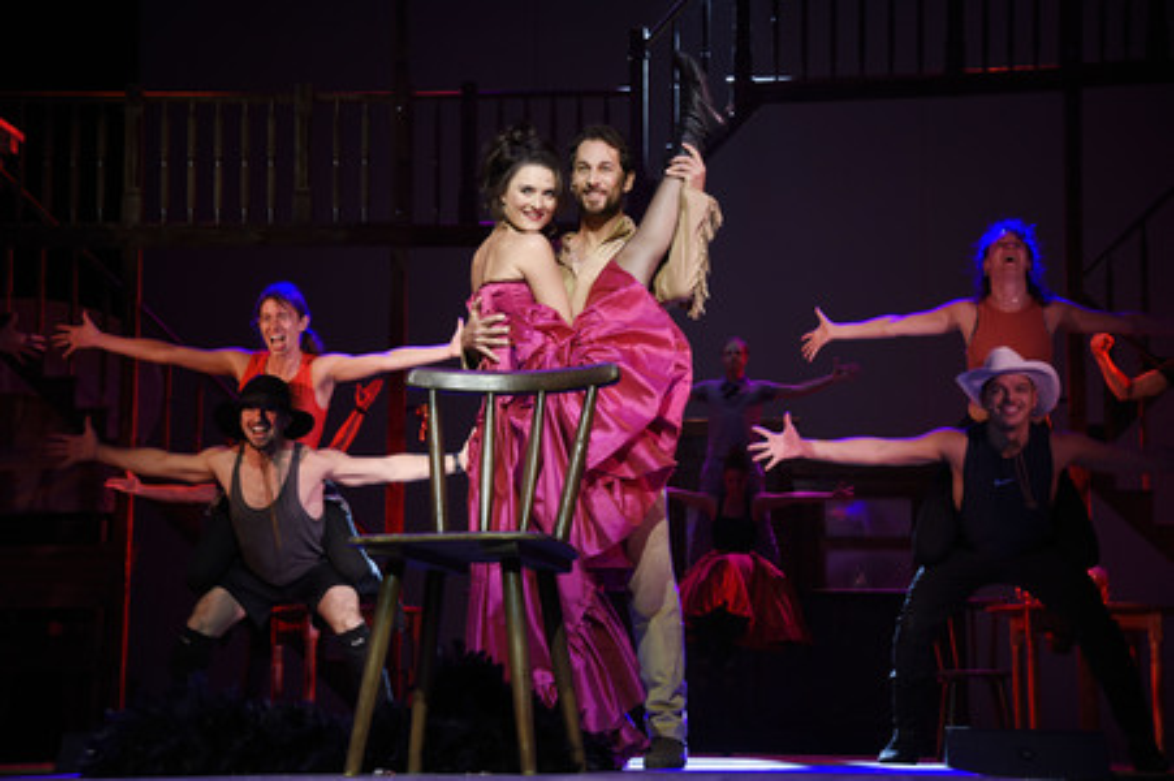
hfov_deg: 27.0
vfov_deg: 18.2
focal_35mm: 75
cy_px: 390
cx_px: 587
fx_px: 2444
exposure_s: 1/60
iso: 800
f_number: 6.3
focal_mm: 75
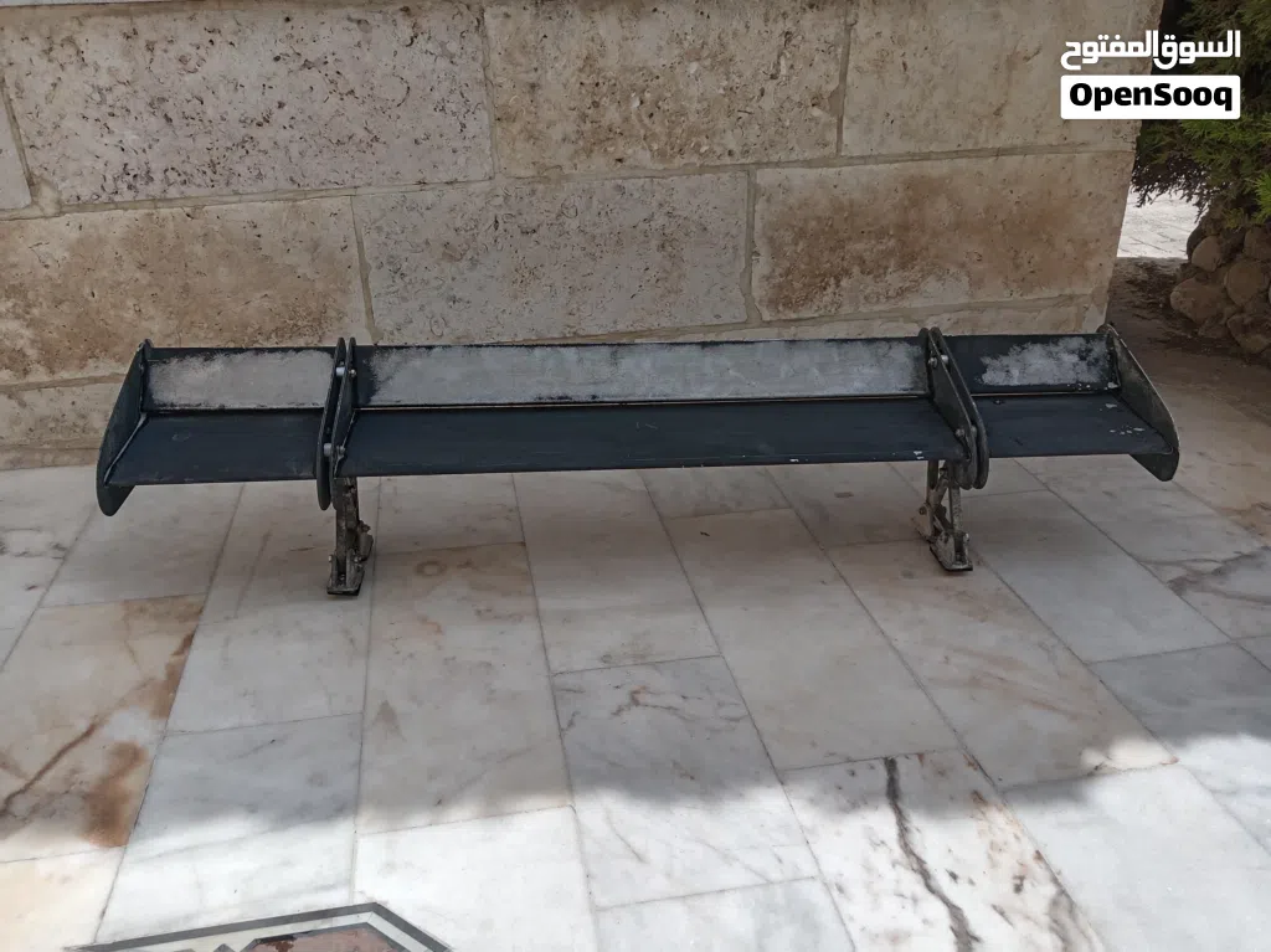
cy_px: 476
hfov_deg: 65.3
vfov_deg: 51.3
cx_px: 636
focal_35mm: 27
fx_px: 991
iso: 100
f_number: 1.8
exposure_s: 1/799
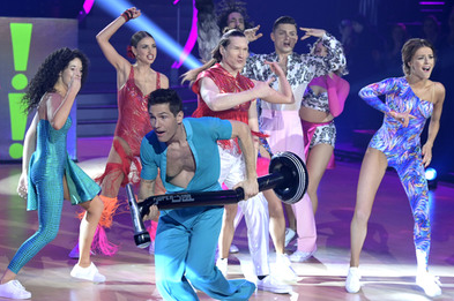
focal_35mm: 140
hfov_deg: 14.7
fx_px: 1763
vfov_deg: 9.8
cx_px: 213
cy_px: 163
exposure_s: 1/400
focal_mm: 122
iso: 5000
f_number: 5.6
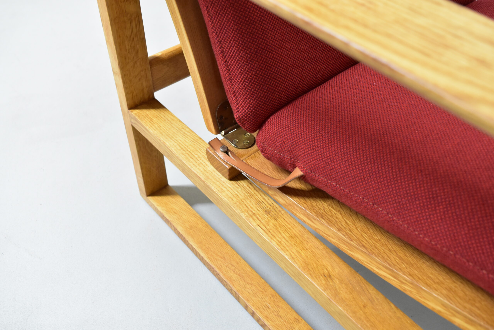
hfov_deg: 55.1
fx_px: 473
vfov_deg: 38.4
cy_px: 165
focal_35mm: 34
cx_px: 247
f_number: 5
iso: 1600
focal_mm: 23
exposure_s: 1/15
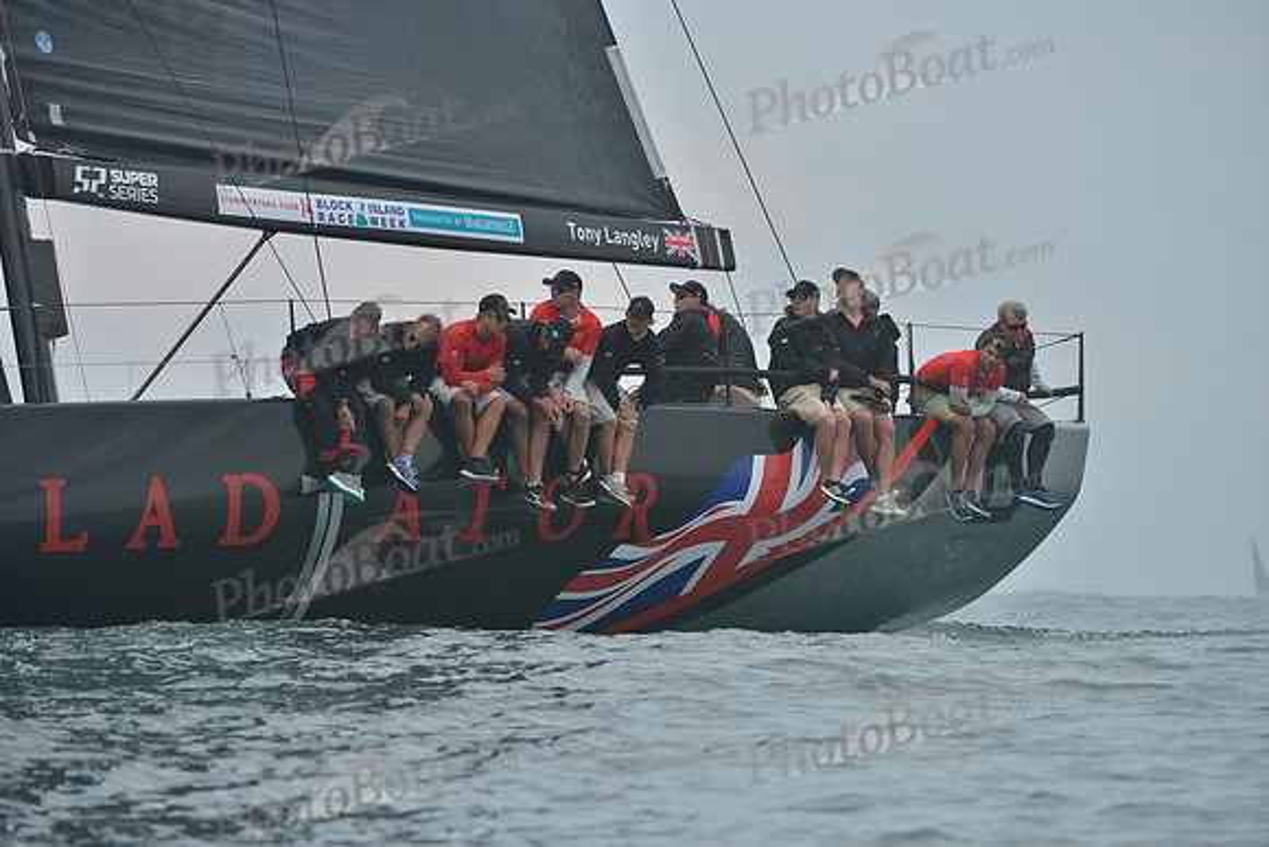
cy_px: 424
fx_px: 7756
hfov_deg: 9.4
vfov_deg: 6.2
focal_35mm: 220
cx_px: 634
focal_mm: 220
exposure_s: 1/800
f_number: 6.3
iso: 280
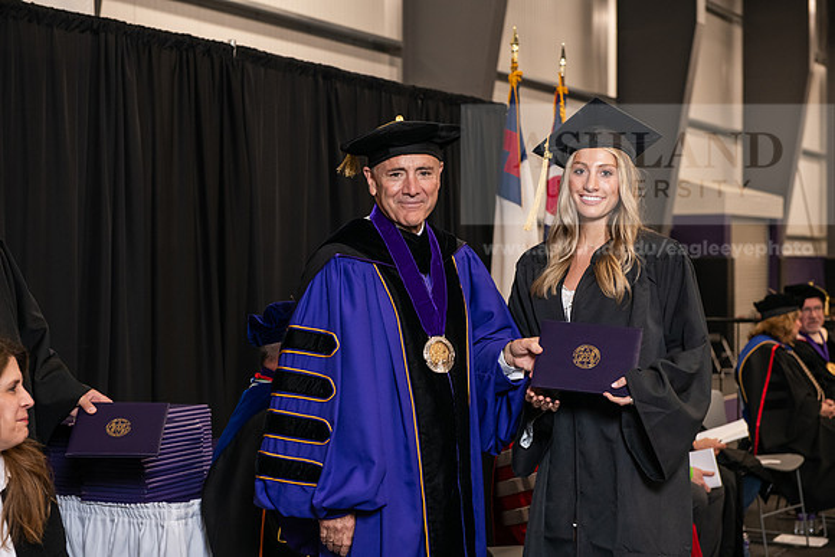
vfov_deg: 20.6
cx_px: 418
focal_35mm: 66
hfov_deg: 30.5
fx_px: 1531
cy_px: 278
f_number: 5
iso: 1600
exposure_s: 1/125
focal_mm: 66
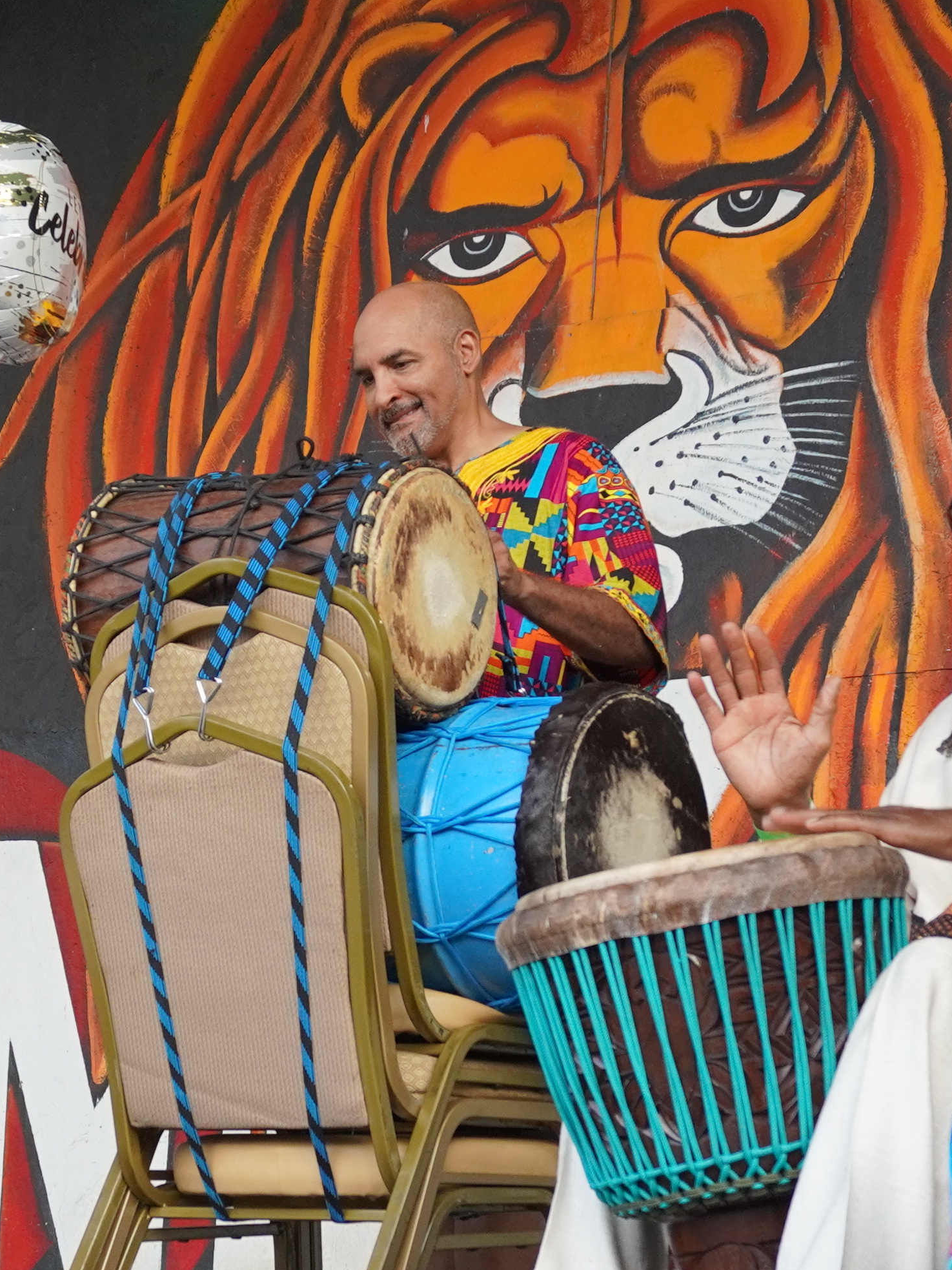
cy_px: 756
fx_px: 3227
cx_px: 316
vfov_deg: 22.2
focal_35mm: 88
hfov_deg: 16.7
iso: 640
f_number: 4
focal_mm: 20
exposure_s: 1/160
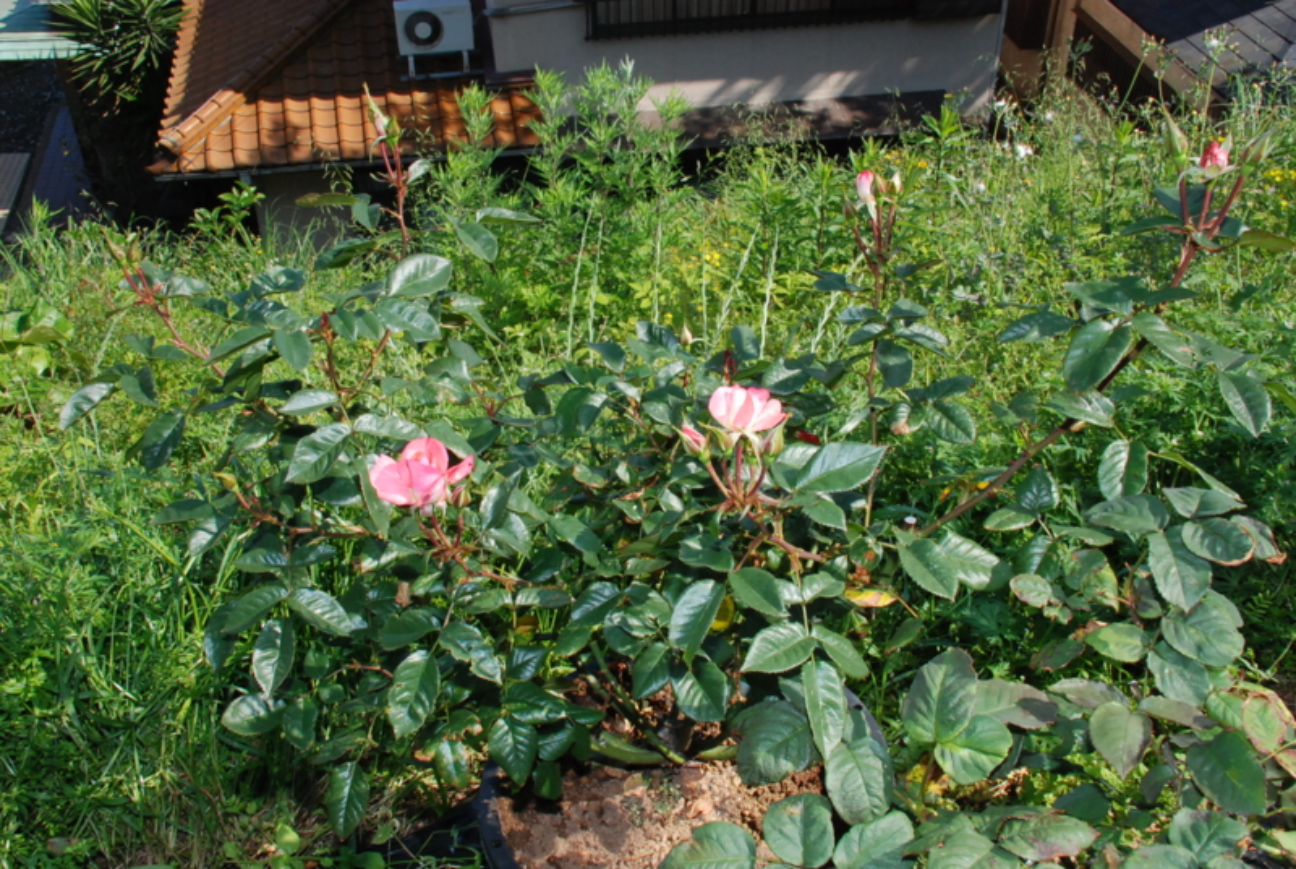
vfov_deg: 34.3
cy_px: 434
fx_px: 1406
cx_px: 648
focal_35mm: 39
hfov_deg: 49.5
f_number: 20
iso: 800
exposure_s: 1/200
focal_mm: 26
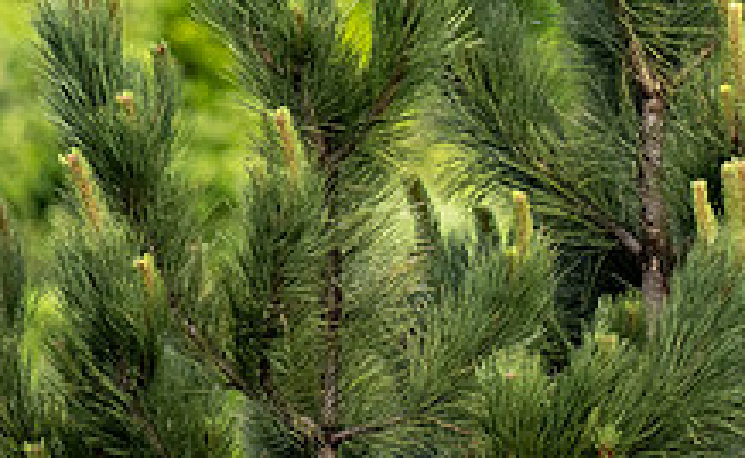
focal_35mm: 2177
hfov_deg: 1.0
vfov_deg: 0.6
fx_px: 43997
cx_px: 459
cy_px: -234
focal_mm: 300
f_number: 4
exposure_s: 1/1250
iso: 500
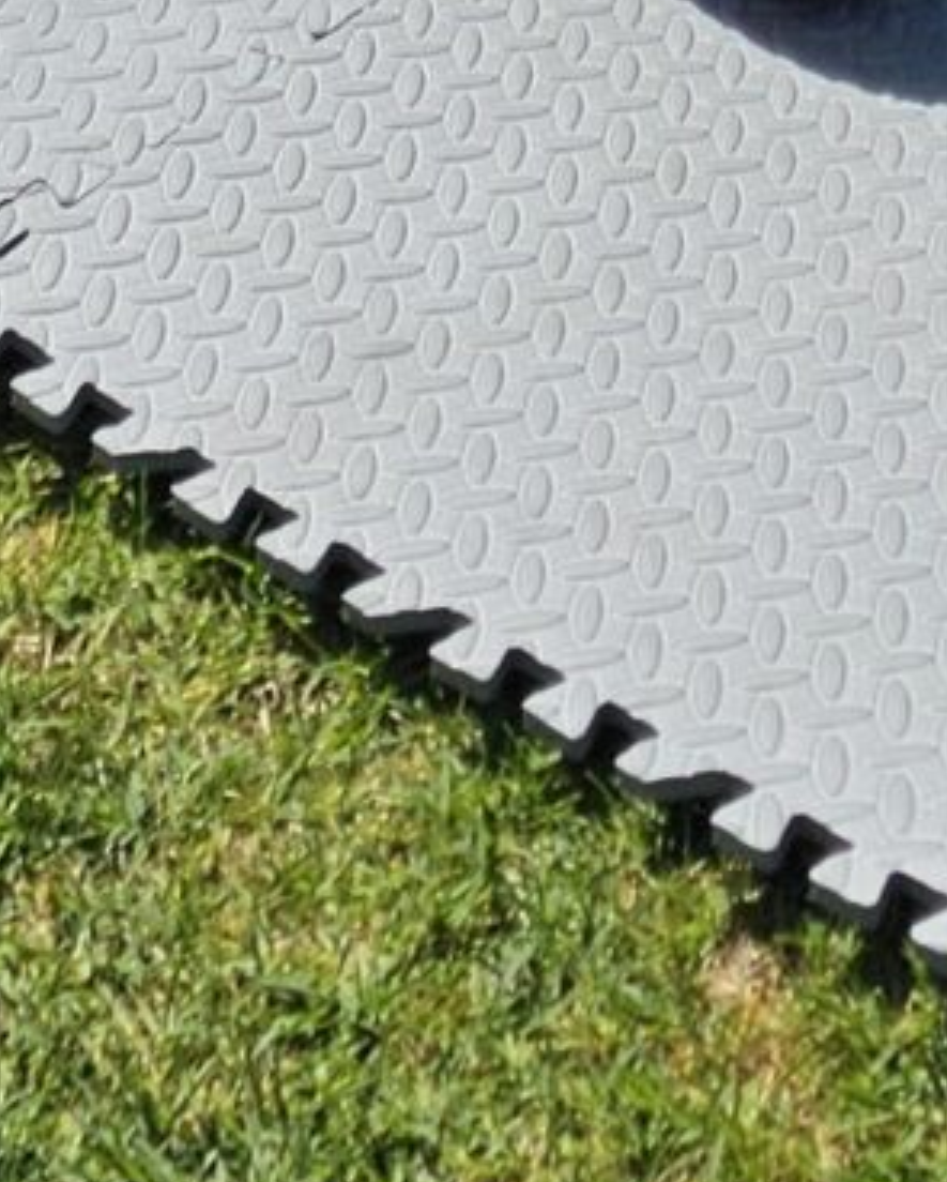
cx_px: 1364
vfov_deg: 9.5
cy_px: -2419
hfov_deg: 9.7
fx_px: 5459
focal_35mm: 156
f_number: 1.7
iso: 12
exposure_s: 1/1650
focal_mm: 6.3
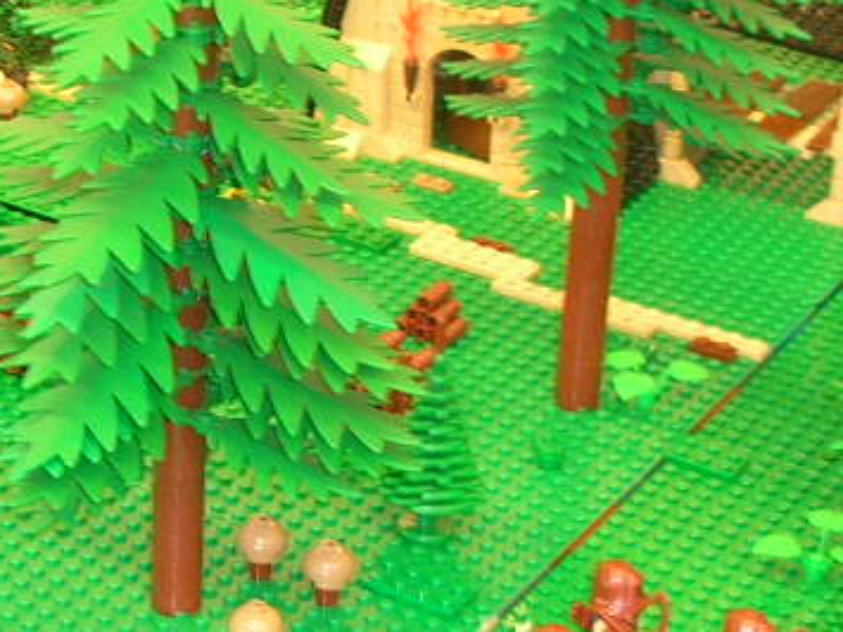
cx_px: -107
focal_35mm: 101
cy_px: 183
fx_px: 2459
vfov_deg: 14.6
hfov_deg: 18.6
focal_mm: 5.8
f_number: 2.8
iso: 54
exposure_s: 1/5.8
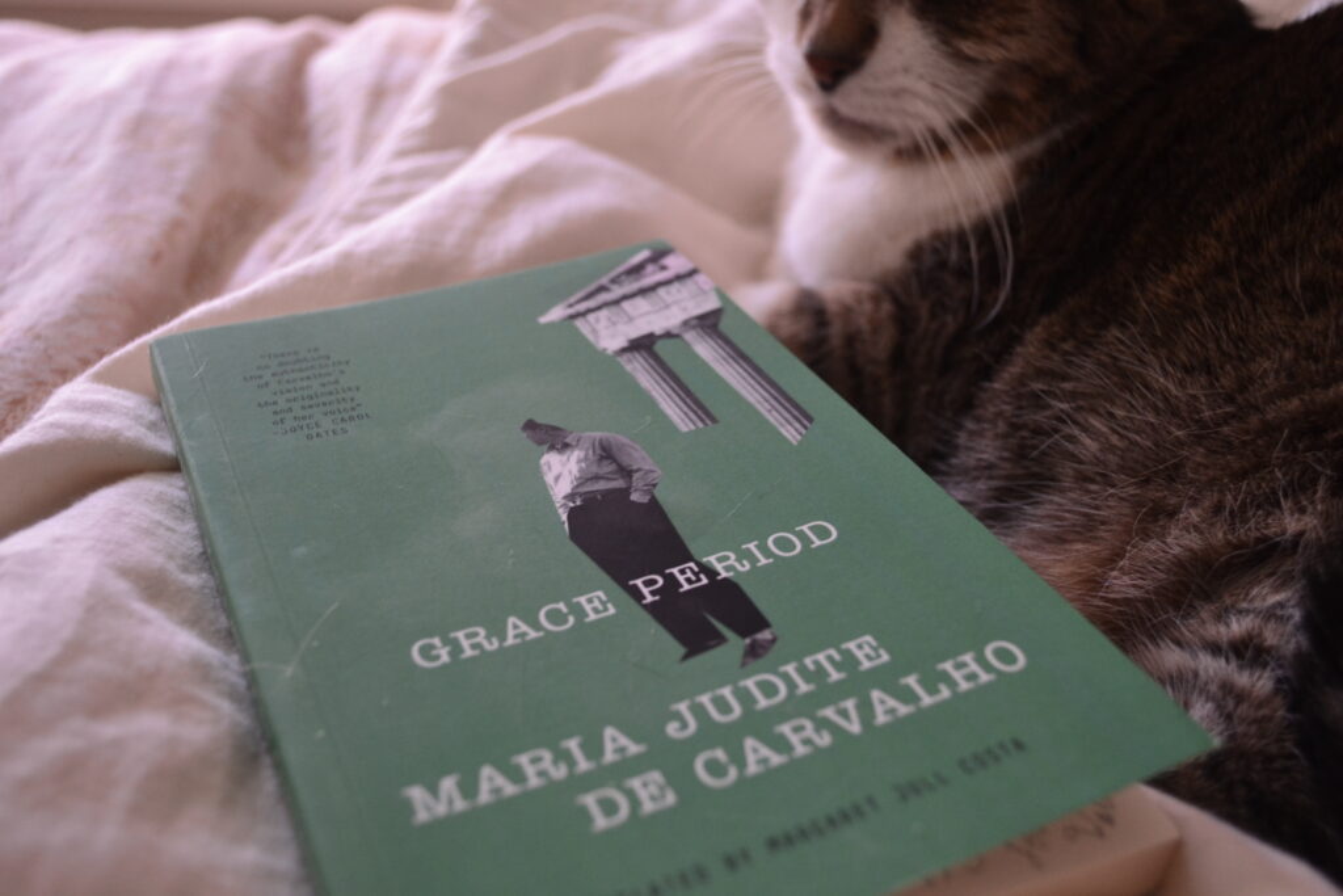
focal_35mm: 36
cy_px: 448
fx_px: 1343
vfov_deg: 36.9
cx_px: 672
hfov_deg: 53.1
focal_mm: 24
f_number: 4.5
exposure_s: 1/15
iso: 800
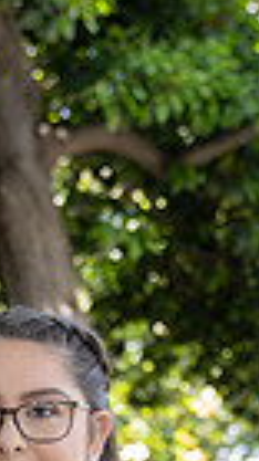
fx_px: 1578
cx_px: -90
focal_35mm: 129
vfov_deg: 15.8
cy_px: 607
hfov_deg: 9.2
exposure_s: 1/250
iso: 640
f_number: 3.2
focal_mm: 38
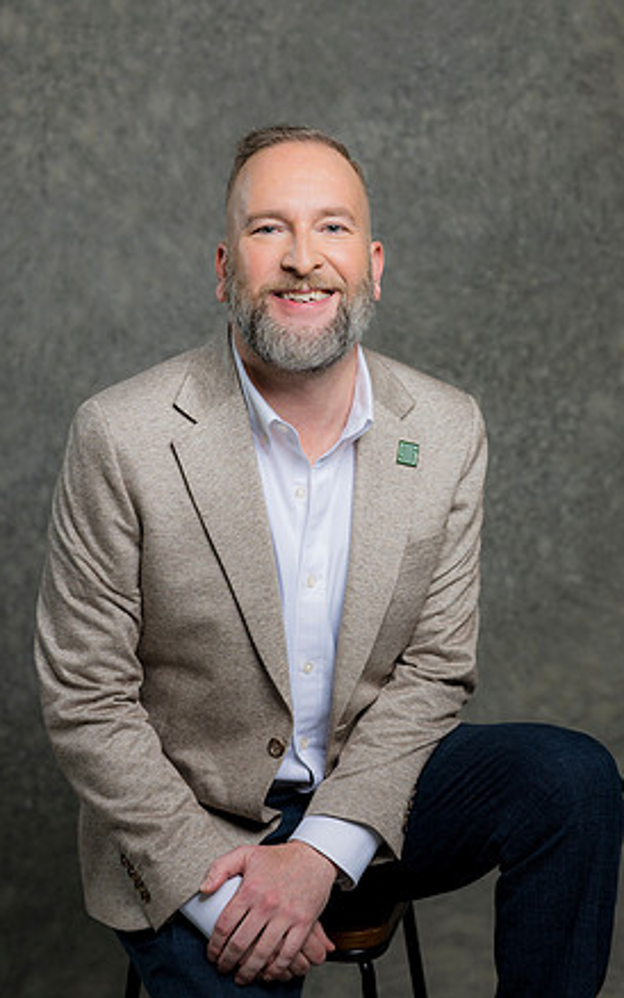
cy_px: 492
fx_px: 2420
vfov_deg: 23.3
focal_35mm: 89
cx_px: 321
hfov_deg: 14.7
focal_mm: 85
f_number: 5
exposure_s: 1/200
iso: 125
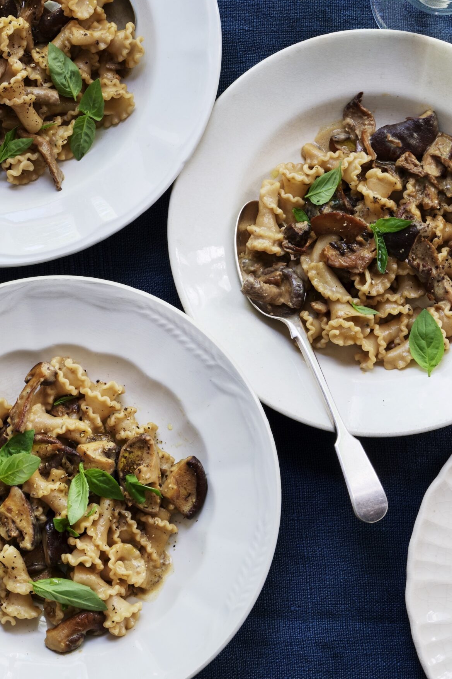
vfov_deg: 16.5
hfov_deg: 11.0
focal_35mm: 124
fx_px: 2335
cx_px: 157
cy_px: 199
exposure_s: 1/3
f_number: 14
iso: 100
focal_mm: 85
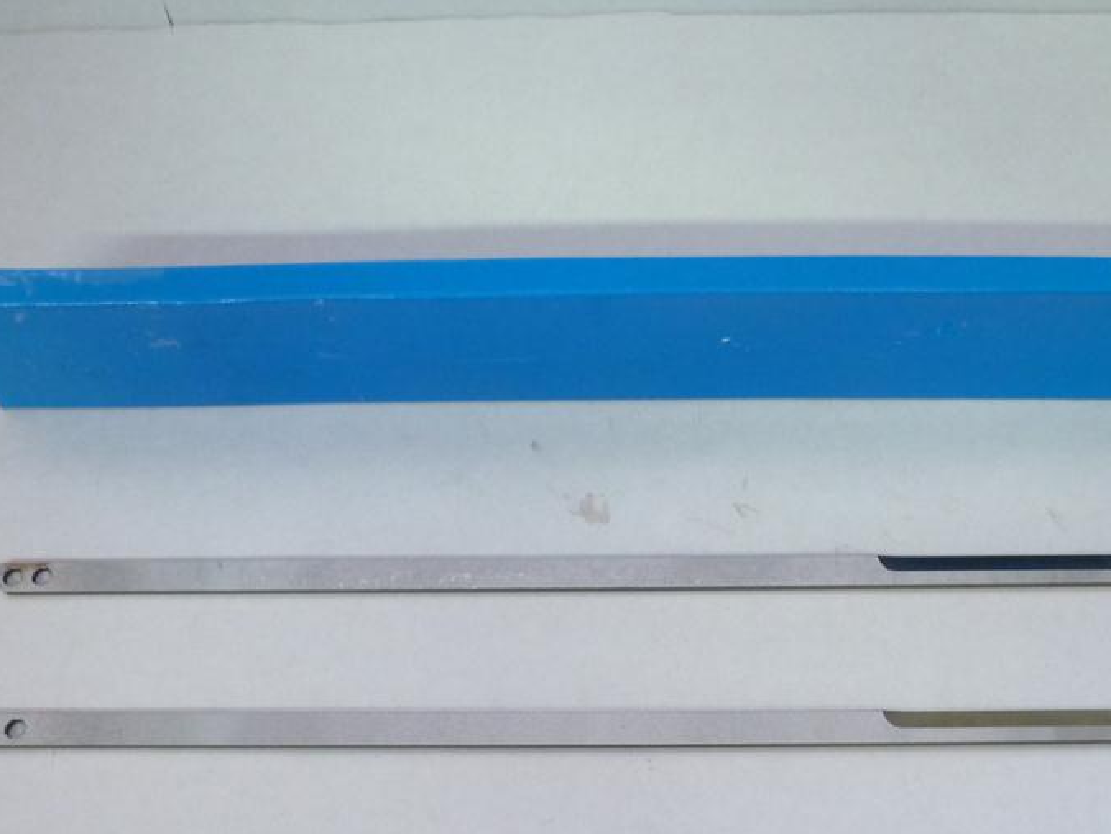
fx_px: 1605
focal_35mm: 50
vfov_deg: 29.1
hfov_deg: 37.9
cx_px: 703
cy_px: 444
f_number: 2.8
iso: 320
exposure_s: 1/30
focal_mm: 5.5
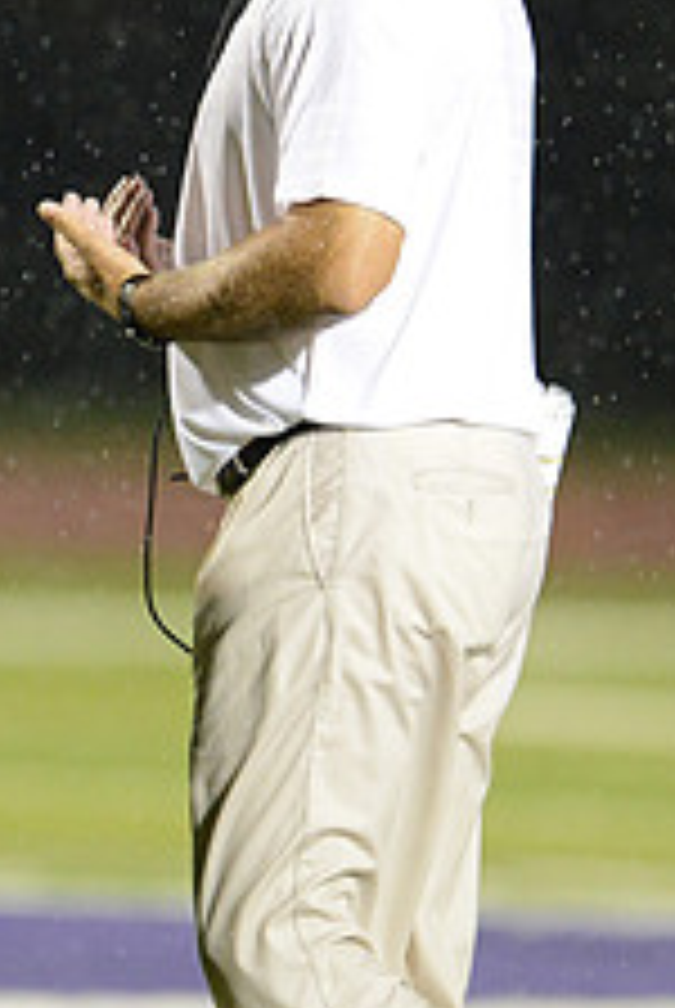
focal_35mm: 1034
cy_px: 326
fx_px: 28990
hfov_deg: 1.3
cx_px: -45
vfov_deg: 2.0
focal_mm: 400
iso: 5000
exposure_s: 1/1000
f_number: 2.8
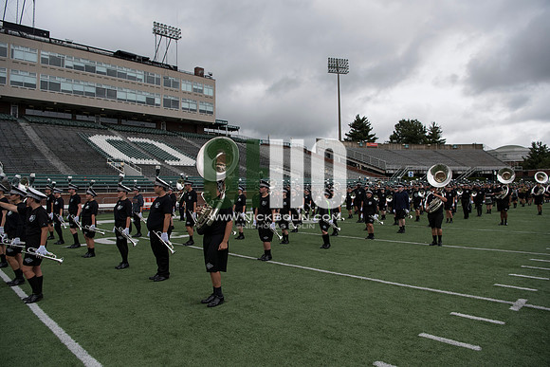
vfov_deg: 53.2
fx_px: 367
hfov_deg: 73.7
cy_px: 184
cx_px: 275
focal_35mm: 24
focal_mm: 24
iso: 640
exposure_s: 1/2500
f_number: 5.6
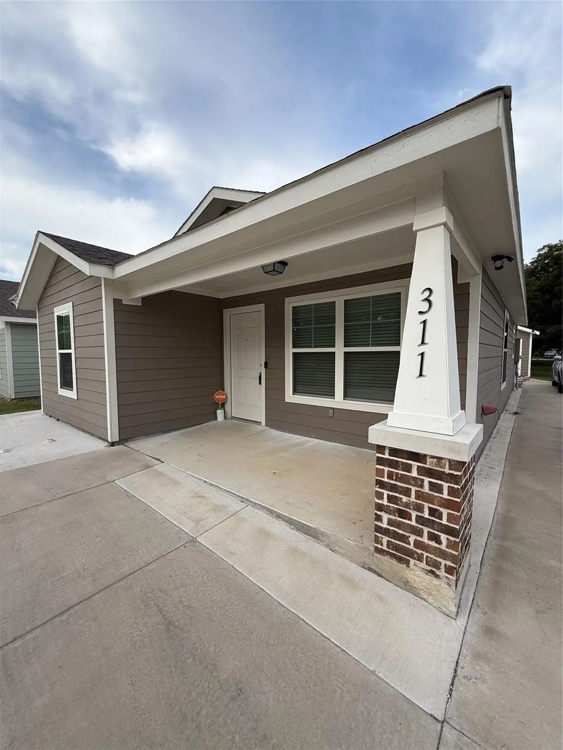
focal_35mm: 14
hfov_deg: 85.7
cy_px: 375
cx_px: 282
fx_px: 304
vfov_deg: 102.1
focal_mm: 2.22
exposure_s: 1/564
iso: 50
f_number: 2.2
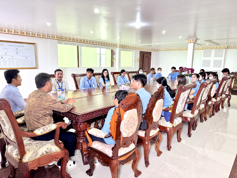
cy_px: 89
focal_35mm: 24
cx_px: 118
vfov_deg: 56.8
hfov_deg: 71.6
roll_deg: -0.9
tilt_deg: -9.2
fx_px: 164
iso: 200
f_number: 1.78
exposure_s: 1/50
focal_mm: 6.76
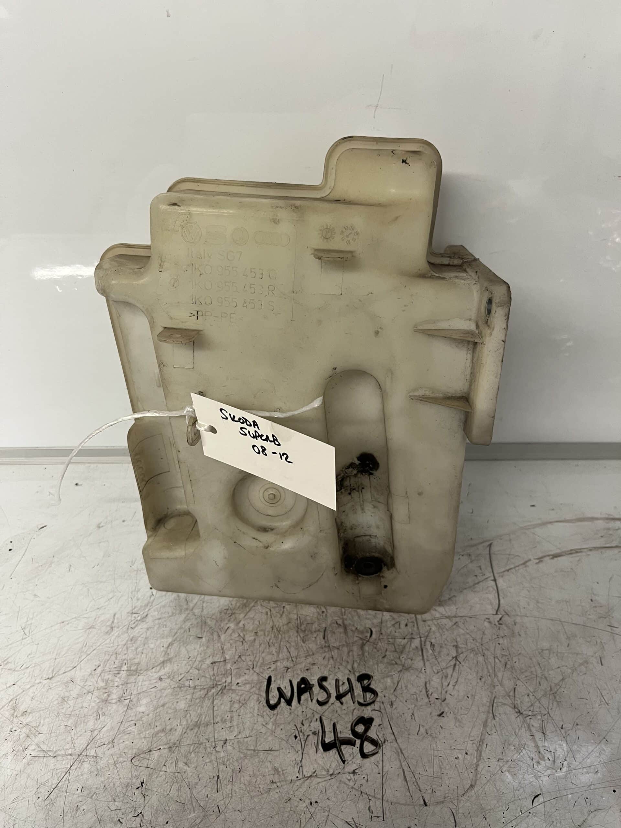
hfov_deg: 53.1
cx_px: 310
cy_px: 414
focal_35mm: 26
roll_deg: -1.1
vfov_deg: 67.3
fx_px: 622
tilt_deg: -37.7
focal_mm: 5.1
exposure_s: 1/50
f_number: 1.6
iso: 80
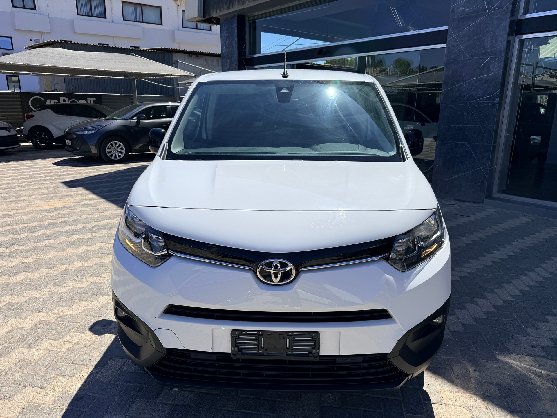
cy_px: 209
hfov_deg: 71.6
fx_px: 386
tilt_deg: -13.9
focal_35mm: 24
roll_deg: -0.4
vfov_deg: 56.8
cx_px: 278
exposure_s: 1/6711
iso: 80
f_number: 1.78
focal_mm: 6.76
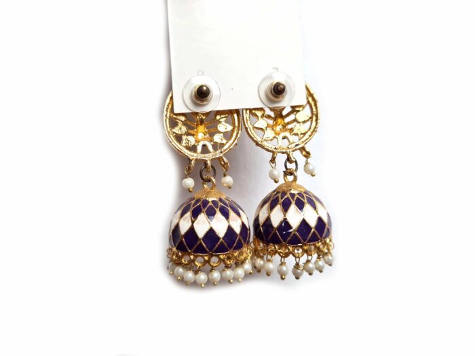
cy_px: 178
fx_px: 357
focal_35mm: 26
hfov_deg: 67.3
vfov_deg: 53.1
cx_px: 238
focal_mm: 5.4
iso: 100
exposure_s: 1/120
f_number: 1.8
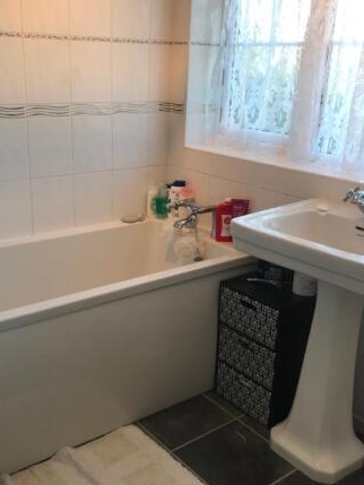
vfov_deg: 49.0
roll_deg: -1.8
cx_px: 169
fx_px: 533
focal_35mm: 38
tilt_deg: -18.1
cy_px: 246
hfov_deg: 37.7
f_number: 1.8
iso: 32
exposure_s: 1/100
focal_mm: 3.99
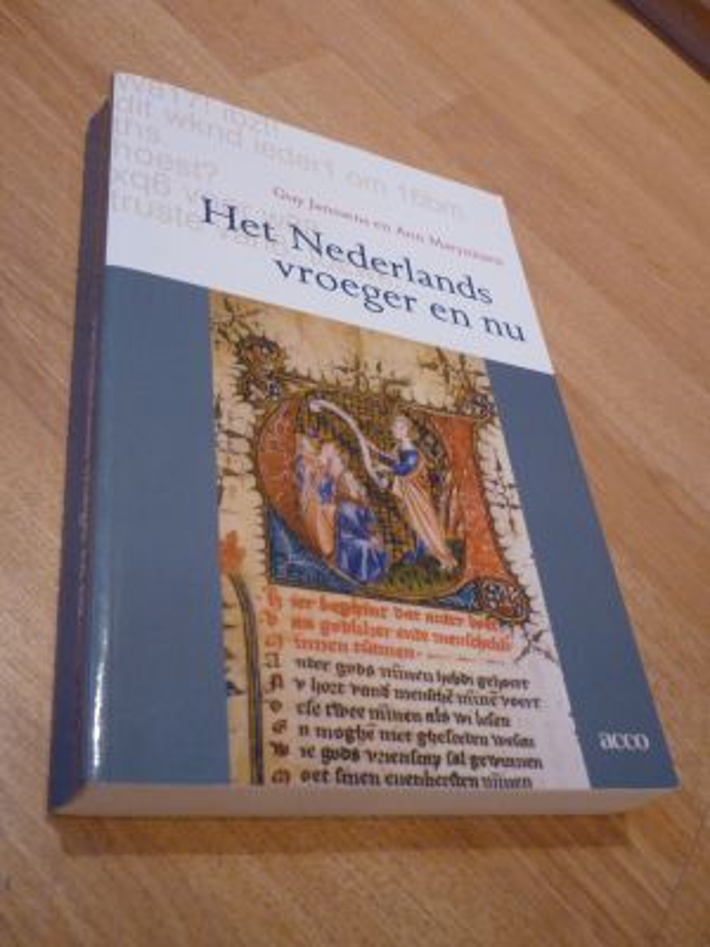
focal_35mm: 33
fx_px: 902
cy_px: 474
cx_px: 355
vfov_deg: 55.4
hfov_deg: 42.9
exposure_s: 1/30
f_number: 2.8
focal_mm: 5.5
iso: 400
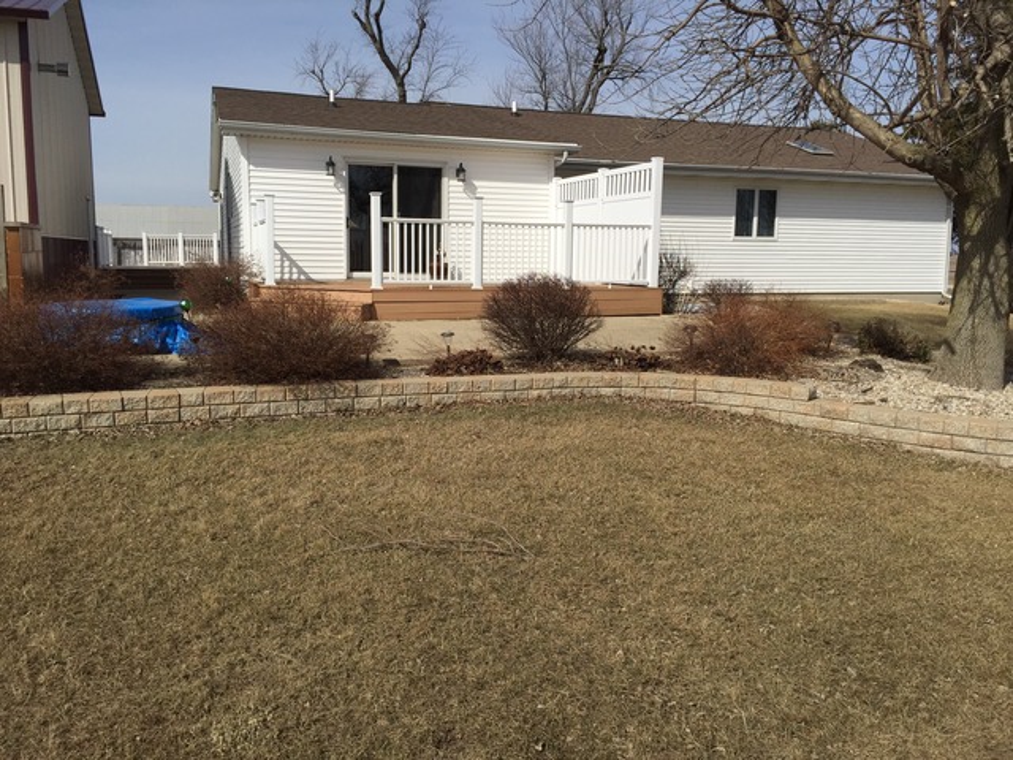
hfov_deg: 61.7
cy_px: 380
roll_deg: -1.7
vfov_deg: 48.2
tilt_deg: -8.2
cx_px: 506
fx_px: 849
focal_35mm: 29
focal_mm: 4.15
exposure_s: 1/4405
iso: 32
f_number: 2.2
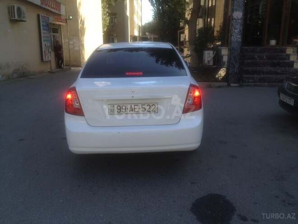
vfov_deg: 40.7
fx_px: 301
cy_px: 112
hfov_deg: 52.6
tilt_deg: -18.2
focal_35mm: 35
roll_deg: +0.9
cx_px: 149
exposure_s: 1/546
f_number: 2.4
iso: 50
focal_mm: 4.28
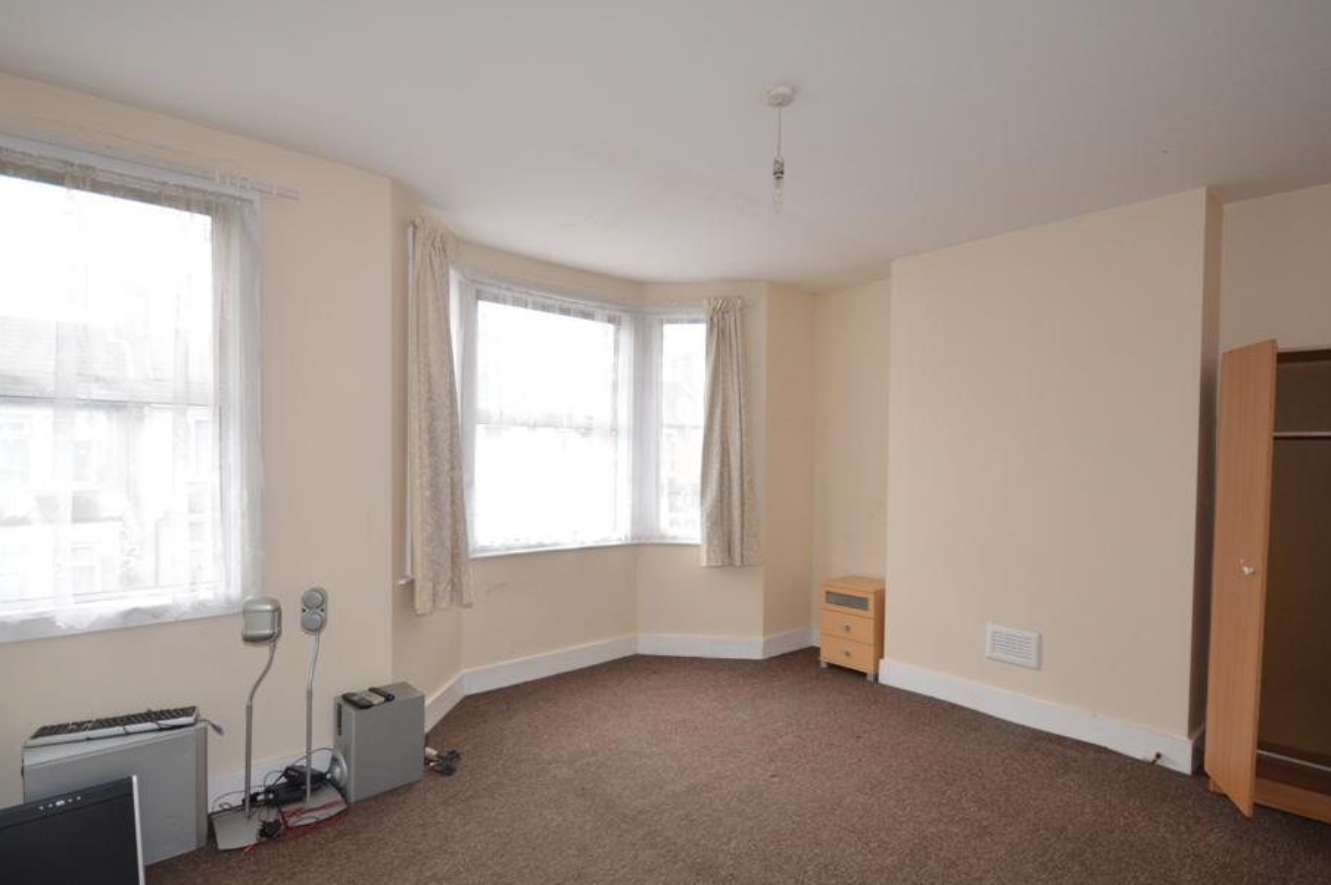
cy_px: 481
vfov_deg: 70.2
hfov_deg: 93.3
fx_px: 628
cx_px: 655
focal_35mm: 17
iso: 400
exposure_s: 1/125
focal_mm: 10
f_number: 5.6
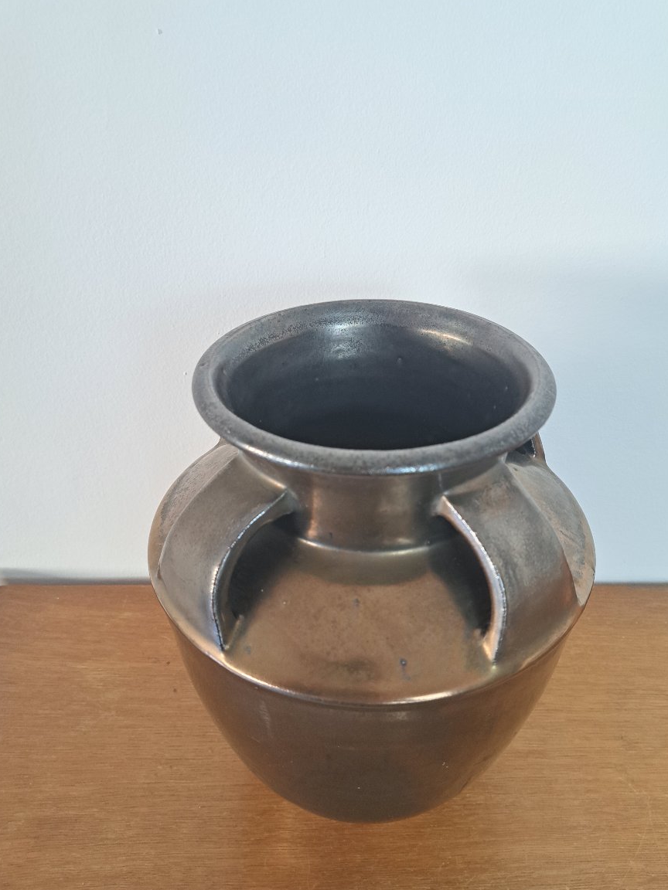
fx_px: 643
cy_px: 444
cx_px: 339
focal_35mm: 25
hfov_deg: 54.9
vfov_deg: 69.4
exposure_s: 1/50
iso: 100
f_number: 1.8
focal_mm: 5.23
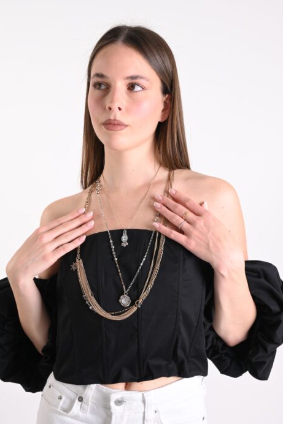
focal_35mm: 51
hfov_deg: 26.5
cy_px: 220
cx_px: 131
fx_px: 602
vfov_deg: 38.9
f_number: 9
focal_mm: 47
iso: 125
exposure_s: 1/125
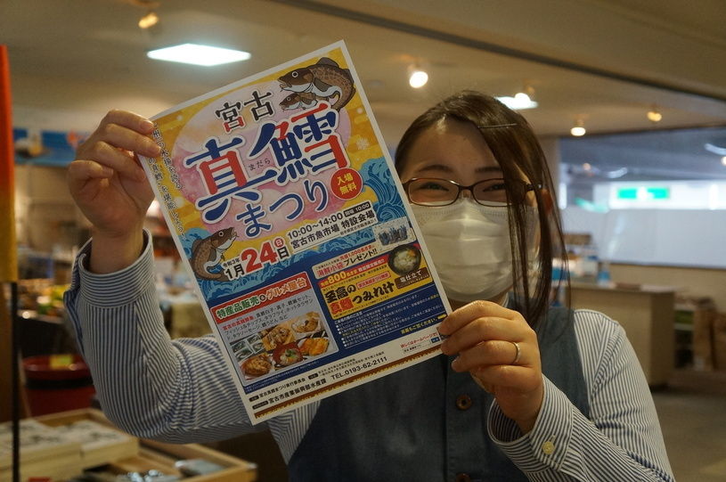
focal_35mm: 42
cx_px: 363
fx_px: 846
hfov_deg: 46.5
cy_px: 241
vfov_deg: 31.8
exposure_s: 1/160
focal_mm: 28
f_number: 4
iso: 2000
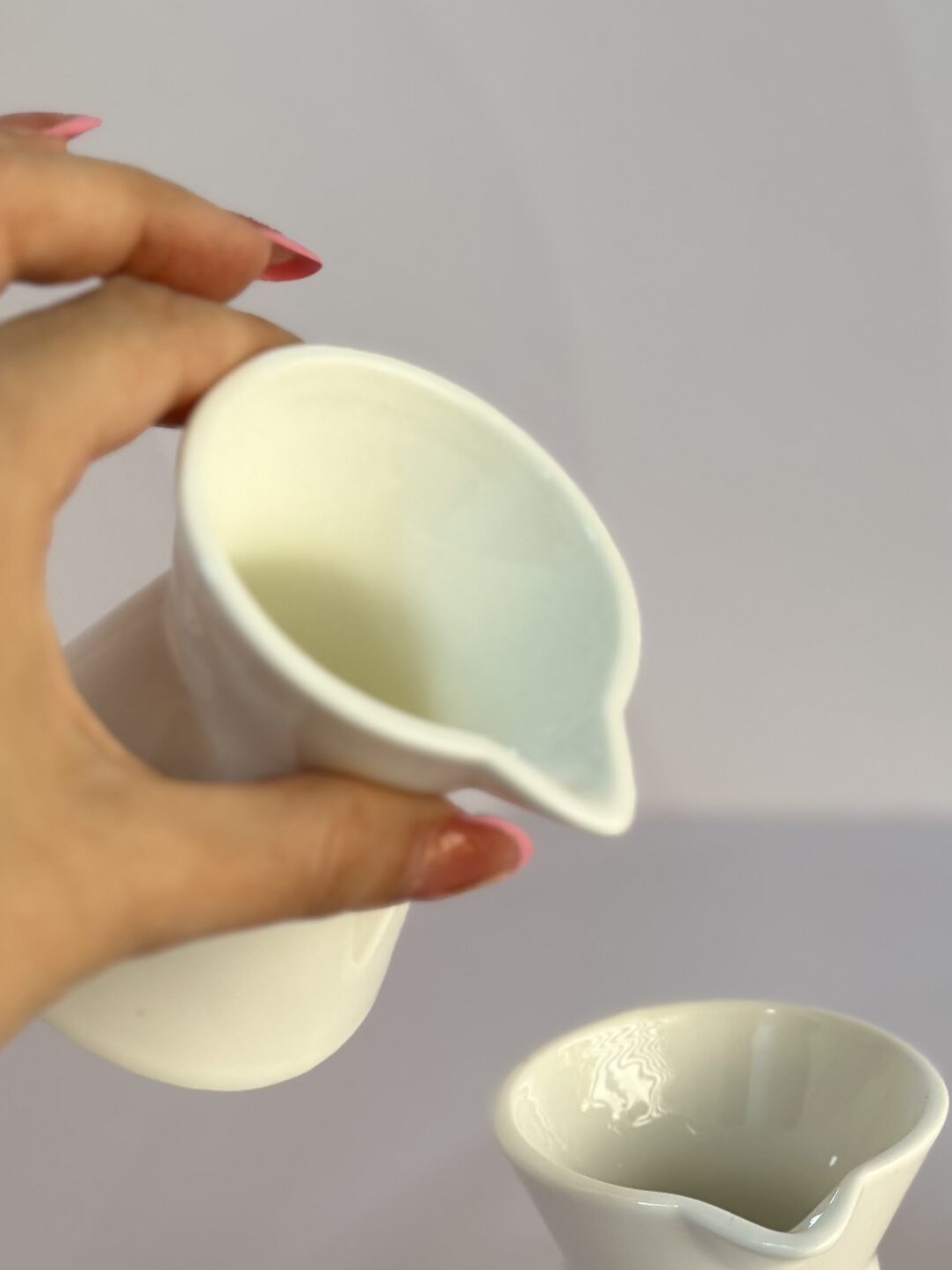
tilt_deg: -25.0
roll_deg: +0.7
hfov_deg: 17.4
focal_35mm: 85
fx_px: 3118
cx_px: 500
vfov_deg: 22.8
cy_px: 957
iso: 80
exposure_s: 1/121
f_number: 1.78
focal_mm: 6.86
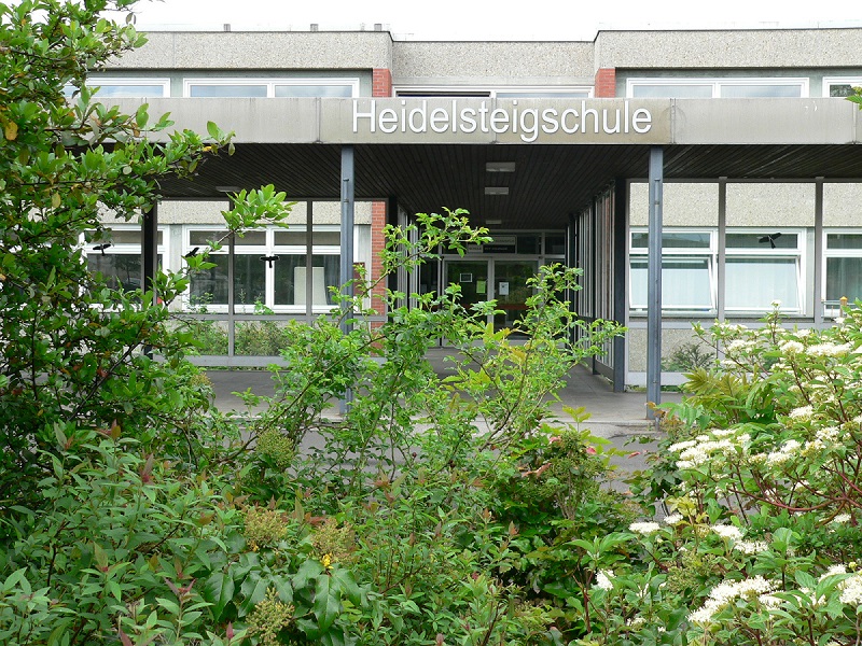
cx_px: 431
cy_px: 323
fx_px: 1170
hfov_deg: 40.4
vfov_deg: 30.9
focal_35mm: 47
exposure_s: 1/500
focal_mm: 7.8
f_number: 2.8
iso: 100
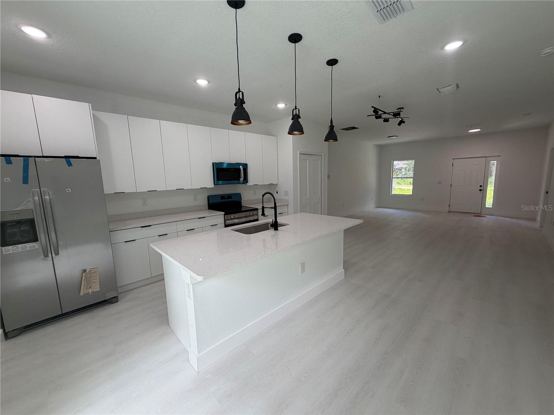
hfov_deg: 102.1
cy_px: 208
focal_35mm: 14
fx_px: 224
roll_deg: +3.1
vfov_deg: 85.7
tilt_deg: -8.1
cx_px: 277
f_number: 2.2
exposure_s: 1/120
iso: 64
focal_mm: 2.22
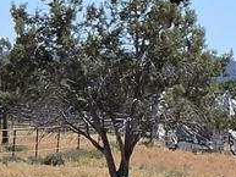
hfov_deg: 4.0
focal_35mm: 487
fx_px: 3322
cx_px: 511
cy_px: 211
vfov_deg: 3.1
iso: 25
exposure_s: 1/904
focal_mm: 7
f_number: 2.4
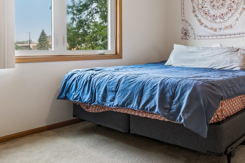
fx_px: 238
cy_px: 55
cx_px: 166
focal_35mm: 35
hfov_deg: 53.2
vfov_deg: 37.5
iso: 400
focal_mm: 16
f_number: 8
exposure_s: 1/40
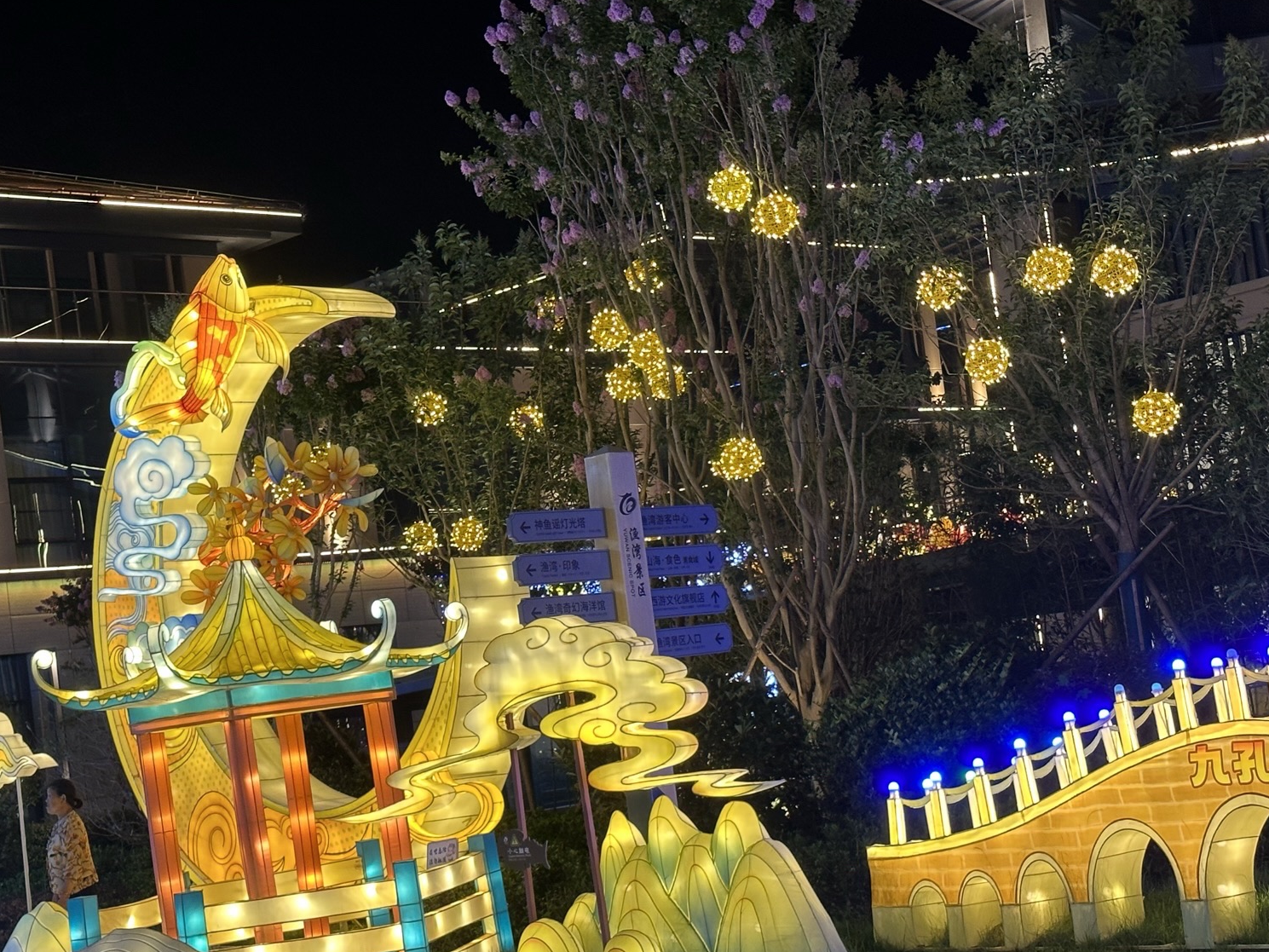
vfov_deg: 22.2
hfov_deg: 29.3
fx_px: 2420
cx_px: 516
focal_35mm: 66
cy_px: 574
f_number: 1.78
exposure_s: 1/50
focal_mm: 6.86
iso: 100
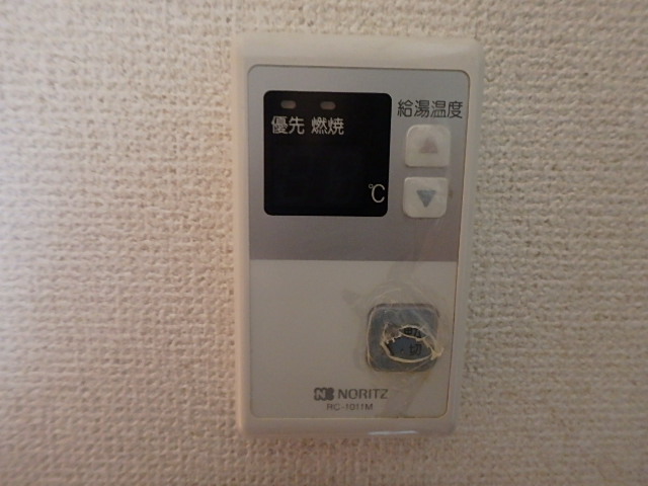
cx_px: 324
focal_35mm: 21
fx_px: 393
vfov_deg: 63.4
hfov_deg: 79.0
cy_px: 243
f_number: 3.5
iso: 800
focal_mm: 3.7
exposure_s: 1/20
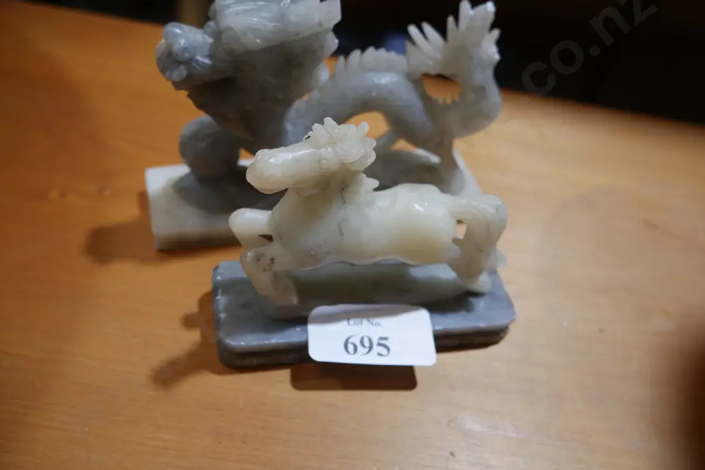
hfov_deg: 61.9
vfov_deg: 43.6
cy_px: 214
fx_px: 588
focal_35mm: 30
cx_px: 357
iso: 200
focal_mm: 14
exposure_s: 1/60
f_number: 3.5
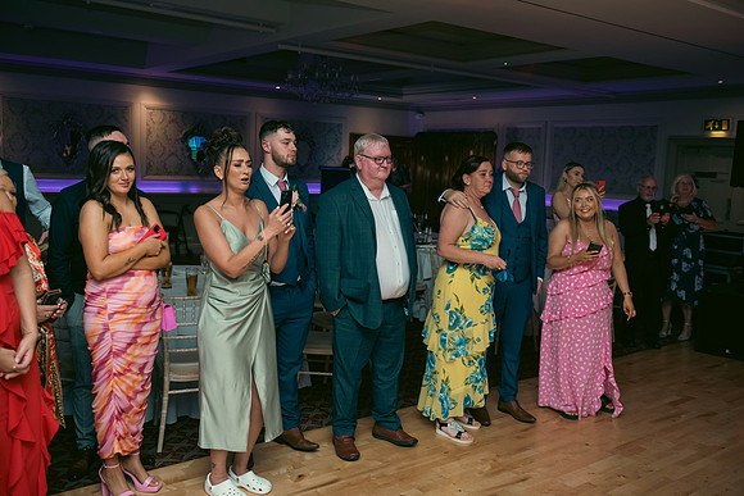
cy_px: 248
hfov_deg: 55.8
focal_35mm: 34
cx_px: 372
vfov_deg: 38.9
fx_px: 703
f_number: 3.5
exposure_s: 1/160
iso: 800
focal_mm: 34
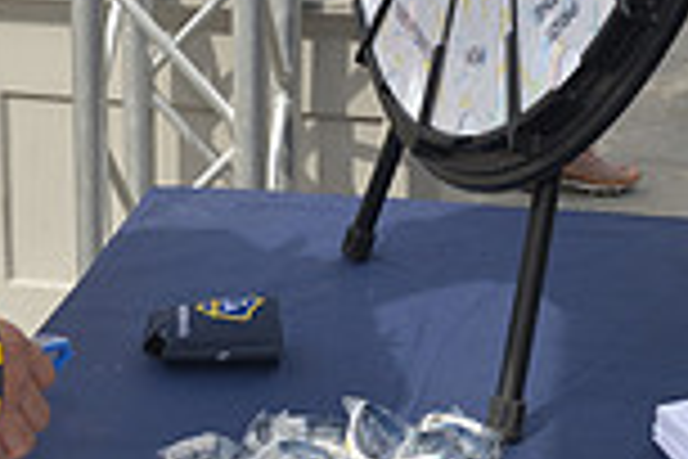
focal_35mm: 91
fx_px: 1739
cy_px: -137
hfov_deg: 22.4
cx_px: 310
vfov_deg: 14.4
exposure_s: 1/800
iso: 200
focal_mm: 24
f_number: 5.6
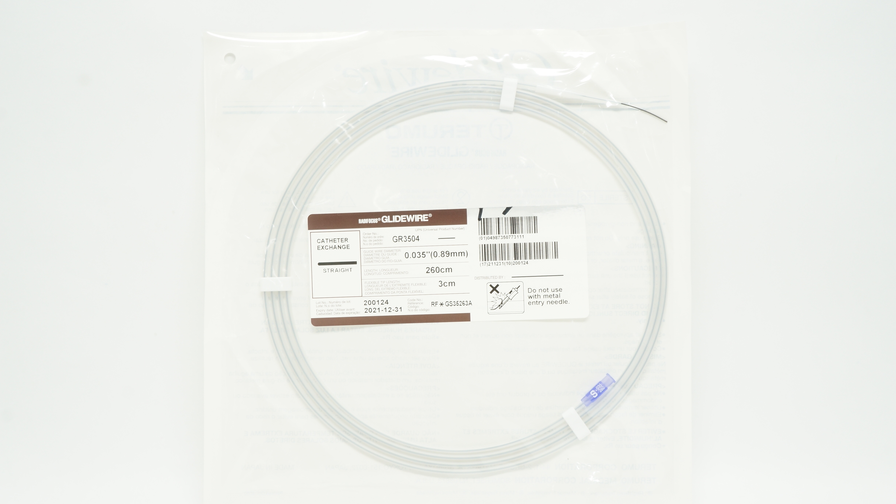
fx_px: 974
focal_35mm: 41
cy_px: 273
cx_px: 447
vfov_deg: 29.0
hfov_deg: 49.4
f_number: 11
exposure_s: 1/15
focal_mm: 26
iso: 400
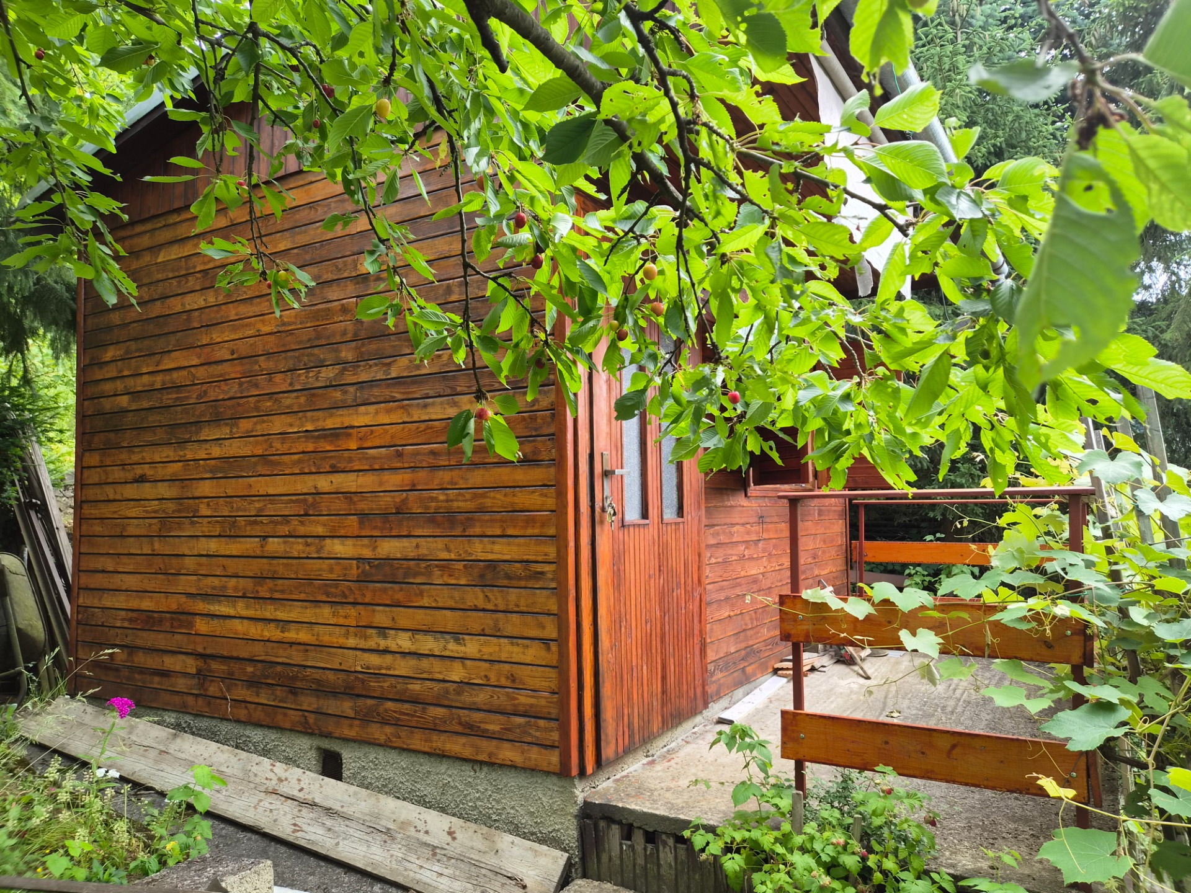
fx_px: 791
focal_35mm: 23
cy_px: 446
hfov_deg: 73.9
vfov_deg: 58.9
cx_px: 596
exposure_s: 1/180
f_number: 1.8
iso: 32
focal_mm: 5.4
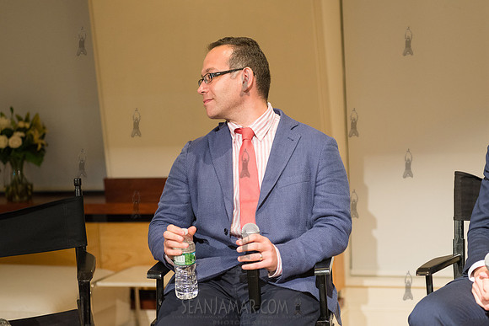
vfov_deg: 17.1
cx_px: 244
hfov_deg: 25.4
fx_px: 1087
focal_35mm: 80
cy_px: 163
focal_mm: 80
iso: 2500
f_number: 4
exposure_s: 1/160
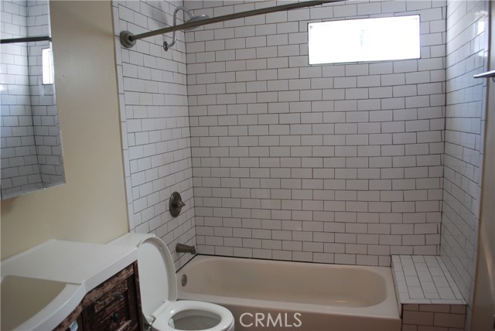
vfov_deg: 48.0
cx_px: 248
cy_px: 166
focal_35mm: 27
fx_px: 372
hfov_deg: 67.3
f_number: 3.5
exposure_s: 1/30
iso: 320
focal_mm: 18
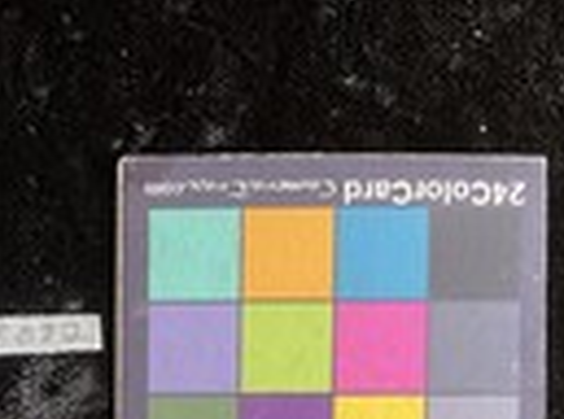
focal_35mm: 79
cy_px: 570
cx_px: 39
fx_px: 1284
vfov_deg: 17.3
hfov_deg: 24.0
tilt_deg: -89.3
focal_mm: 3
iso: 50
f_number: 1.8
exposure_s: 1/60
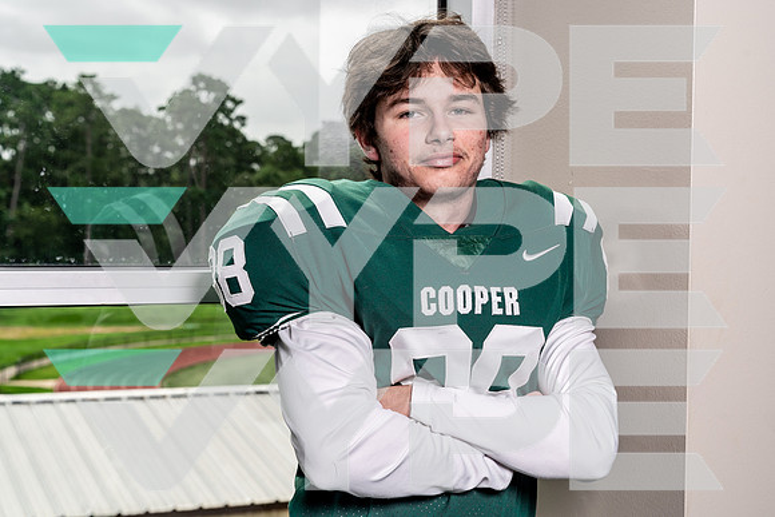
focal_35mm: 59
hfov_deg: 33.9
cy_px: 258
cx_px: 388
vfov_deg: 23.0
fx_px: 1270
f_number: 8
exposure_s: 1/320
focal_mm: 59
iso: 100
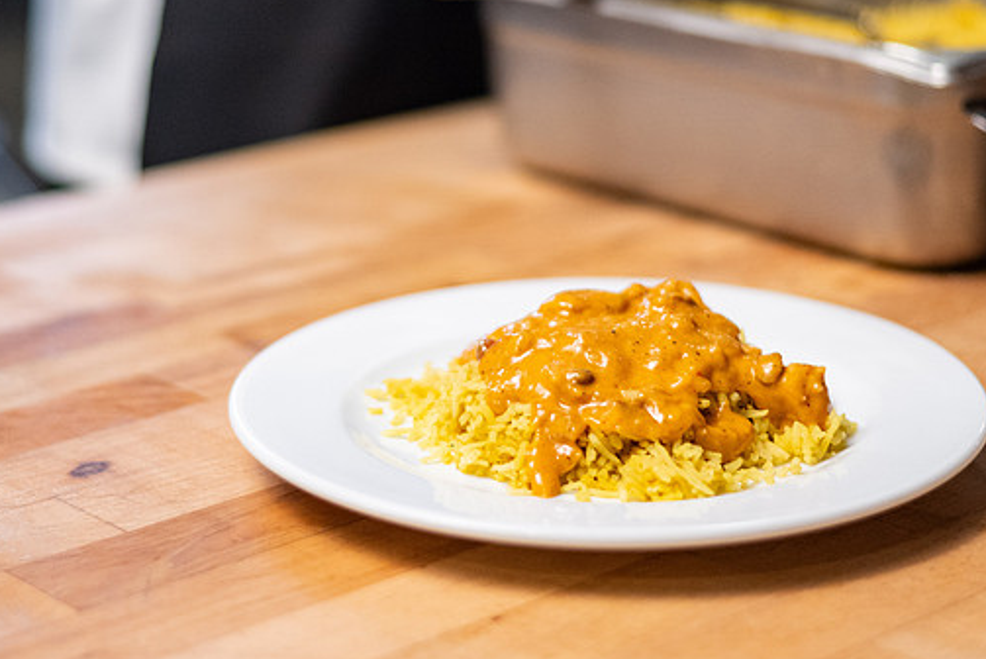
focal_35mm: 89
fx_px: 2439
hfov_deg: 22.8
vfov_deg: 15.3
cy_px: 207
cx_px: 350
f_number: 1.8
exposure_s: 1/1250
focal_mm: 50
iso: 1600
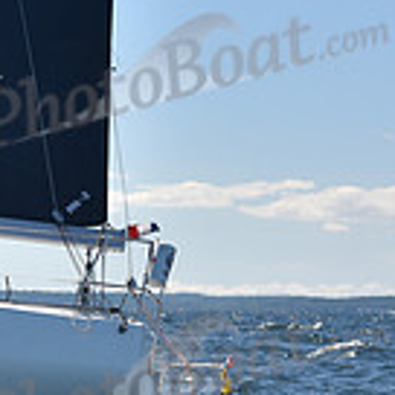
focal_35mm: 253
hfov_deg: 6.8
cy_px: 266
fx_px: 3266
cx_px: -168
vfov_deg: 6.9
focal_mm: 70
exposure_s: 1/800
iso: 200
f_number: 4
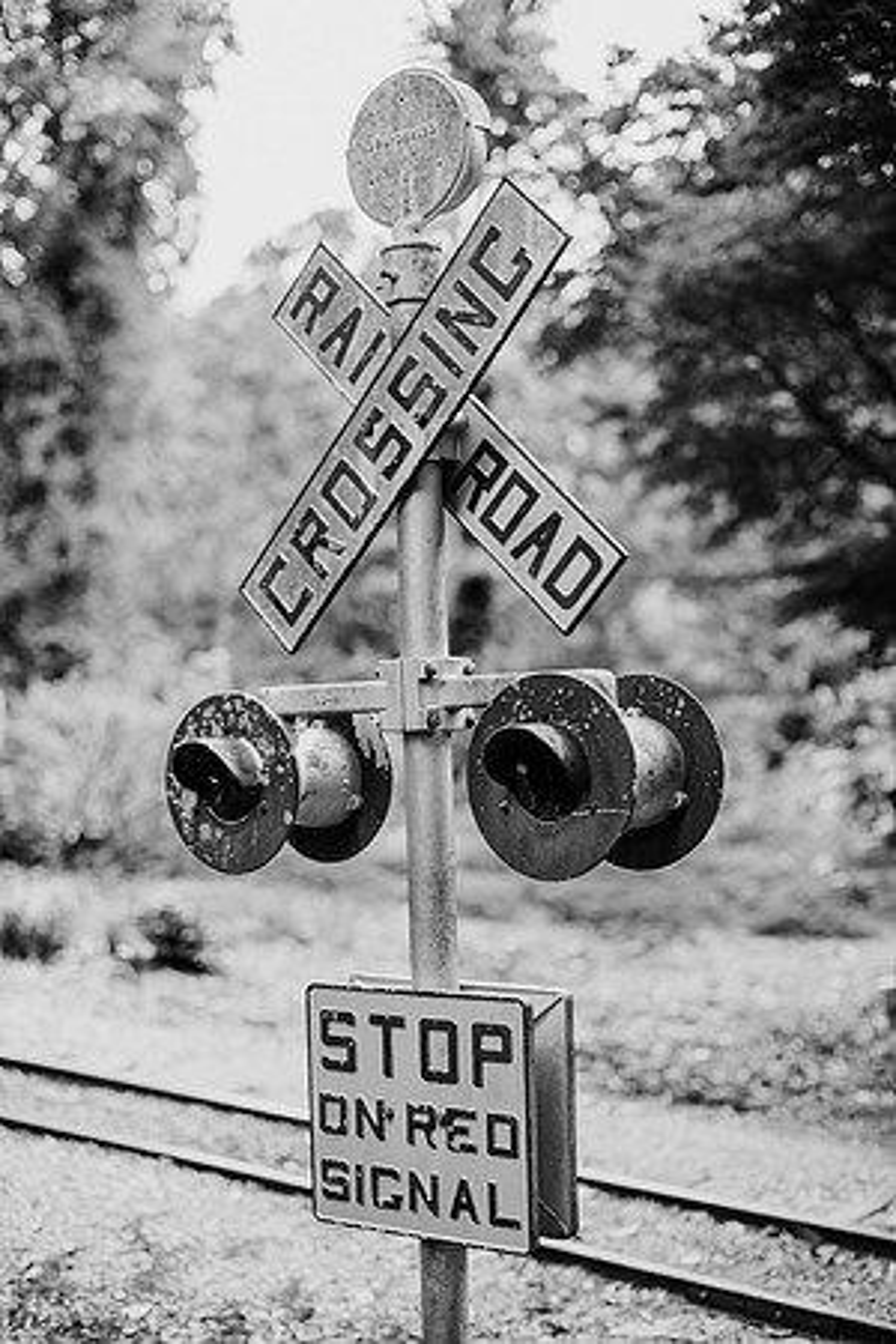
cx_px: 448
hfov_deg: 27.0
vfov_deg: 39.6
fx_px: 1867
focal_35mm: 50
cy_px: 672
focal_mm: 50
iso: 200
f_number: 2.2
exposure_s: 1/500
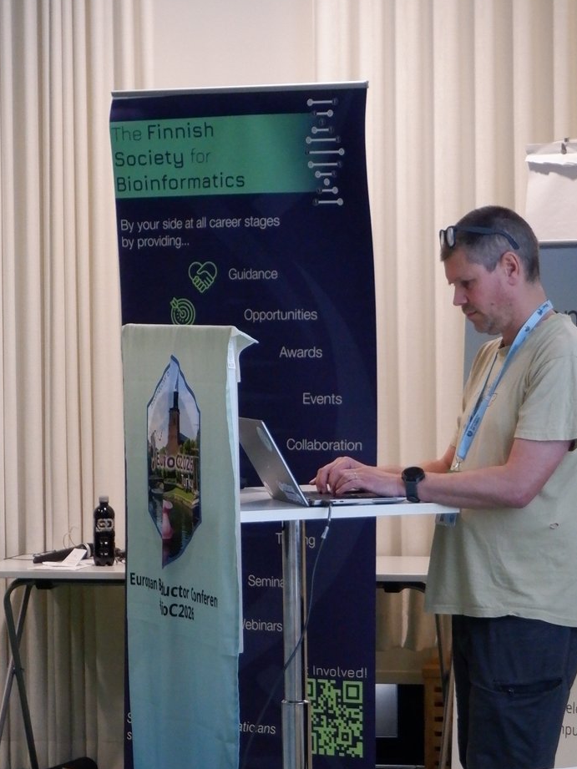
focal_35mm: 142
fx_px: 3155
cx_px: 372
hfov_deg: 10.4
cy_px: 422
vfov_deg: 13.9
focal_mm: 45
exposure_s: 1/80
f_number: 5.6
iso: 3200
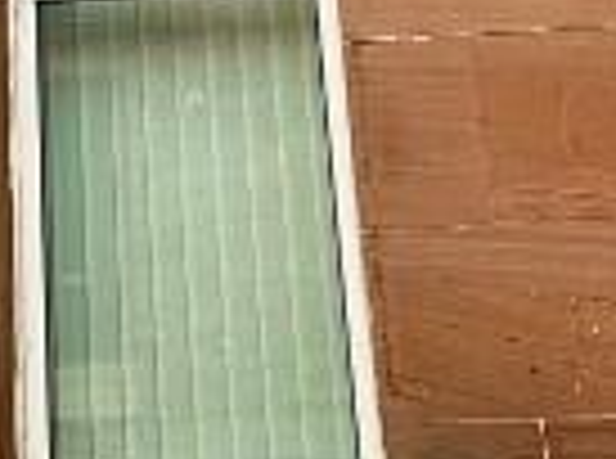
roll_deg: +2.5
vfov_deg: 11.1
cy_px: -747
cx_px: 63
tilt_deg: +27.3
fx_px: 1864
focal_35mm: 105
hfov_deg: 18.5
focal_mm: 2.22
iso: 40
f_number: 2.2
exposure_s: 1/272
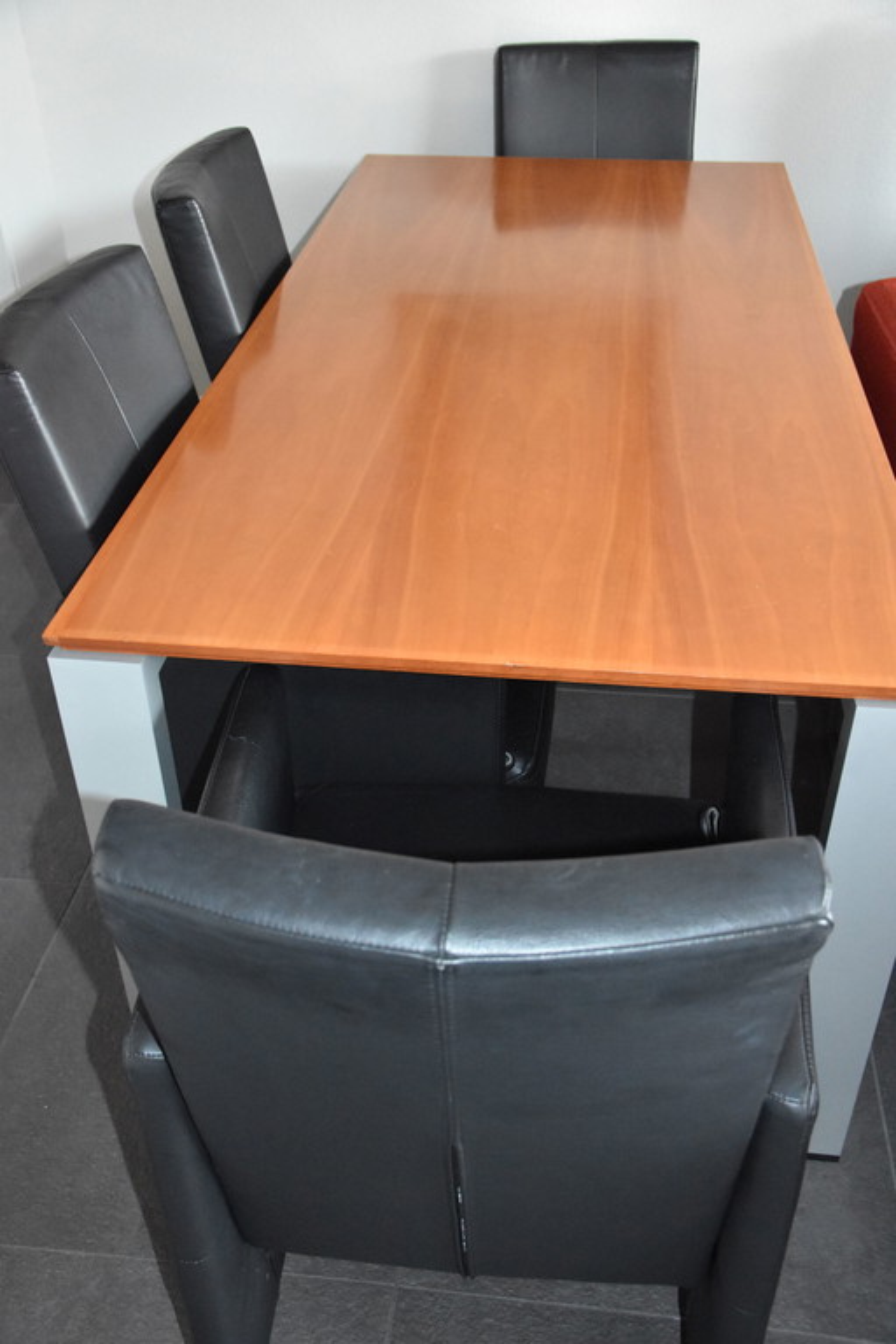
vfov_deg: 53.1
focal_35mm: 36
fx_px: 1344
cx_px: 448
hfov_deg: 36.9
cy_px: 672
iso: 5600
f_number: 3.8
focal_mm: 24
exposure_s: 1/60
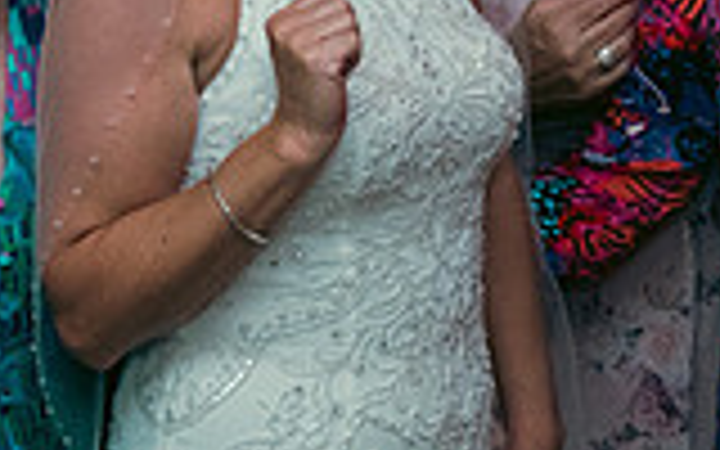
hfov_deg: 16.2
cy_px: -88
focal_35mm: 129
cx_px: 288
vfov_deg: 10.0
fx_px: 2531
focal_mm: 35
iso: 800
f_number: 3.5
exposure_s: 1/160
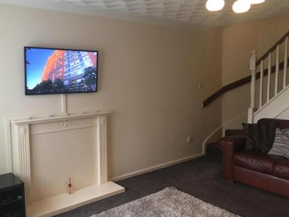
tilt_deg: -5.4
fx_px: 276
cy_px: 105
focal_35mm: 33
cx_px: 132
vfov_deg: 42.9
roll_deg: +1.7
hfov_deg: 55.3
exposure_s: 1/33
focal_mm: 4.15
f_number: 2.2
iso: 125
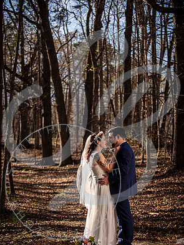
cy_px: 135
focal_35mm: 77
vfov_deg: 25.3
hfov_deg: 19.1
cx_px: 91
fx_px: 545
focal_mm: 70
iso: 100
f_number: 2.8
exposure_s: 1/800
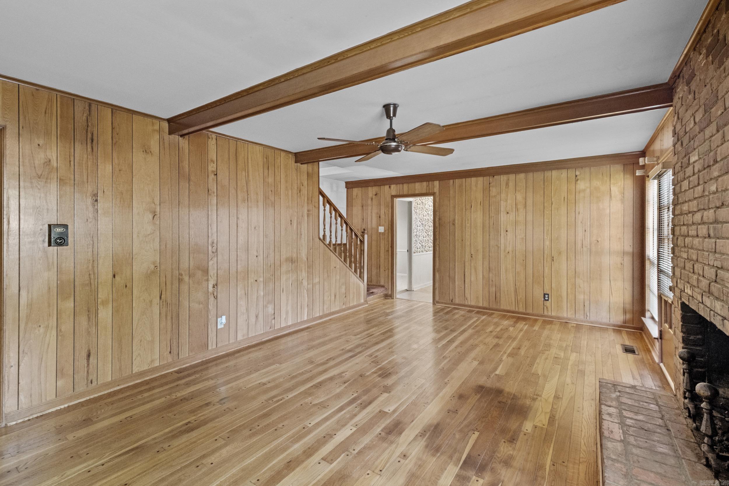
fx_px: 324
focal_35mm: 16
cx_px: 364
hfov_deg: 96.7
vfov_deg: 73.8
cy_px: 243
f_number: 8
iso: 800
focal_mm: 10.5
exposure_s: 2.5
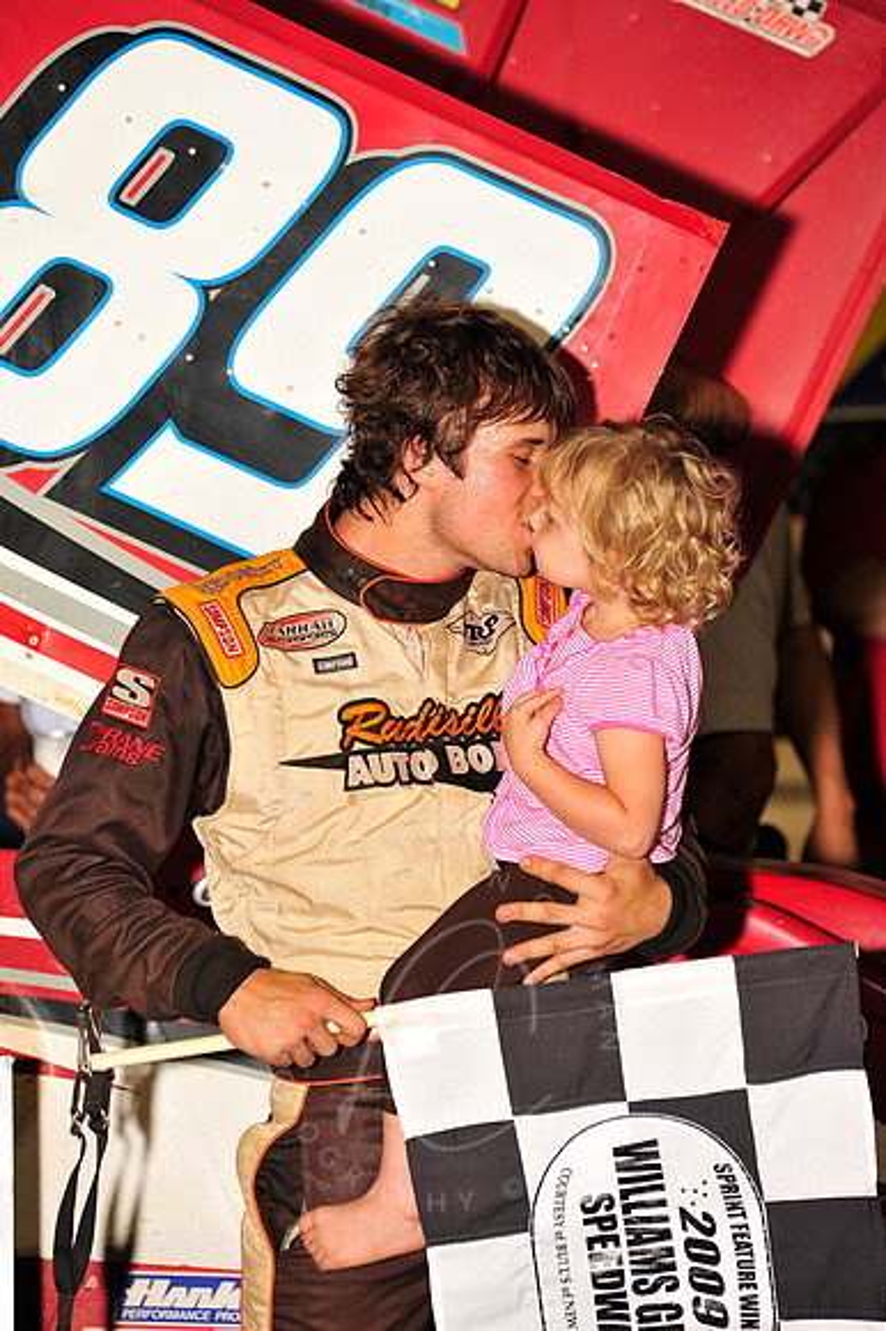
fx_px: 6837
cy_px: 666
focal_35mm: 185
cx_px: 443
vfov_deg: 11.1
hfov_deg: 7.4
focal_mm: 185
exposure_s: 1/250
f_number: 5.6
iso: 500
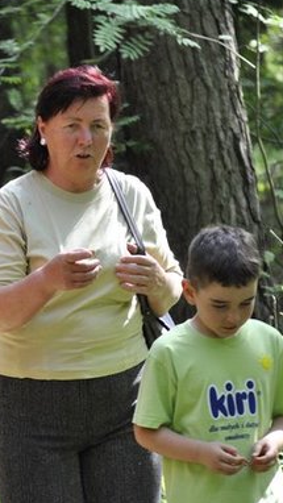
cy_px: 246
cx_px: -4
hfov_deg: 3.7
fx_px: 4360
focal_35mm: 327
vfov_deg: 6.6
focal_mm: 122
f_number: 4.8
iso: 800
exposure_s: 1/320
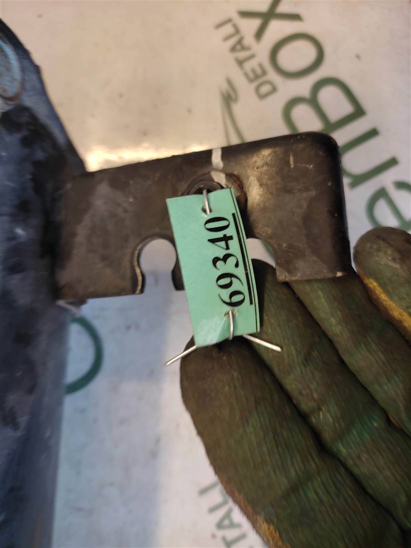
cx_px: 206
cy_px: 274
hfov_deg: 53.1
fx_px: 411
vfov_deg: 67.3
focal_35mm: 26
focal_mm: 4.74
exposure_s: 1/33
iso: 157
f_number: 1.79
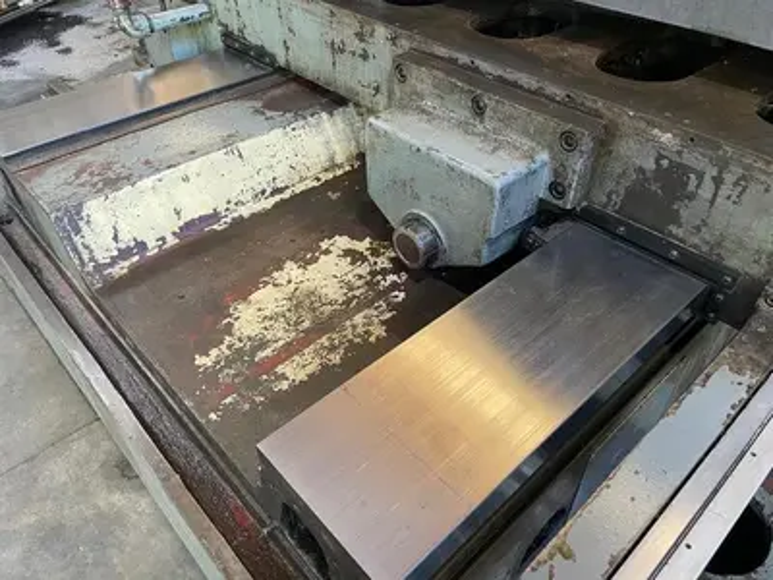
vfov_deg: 53.1
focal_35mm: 26
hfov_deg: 67.3
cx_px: 386
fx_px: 581
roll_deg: +1.0
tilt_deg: -40.8
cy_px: 290
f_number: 1.6
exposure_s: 1/60
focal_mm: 4.2
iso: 250
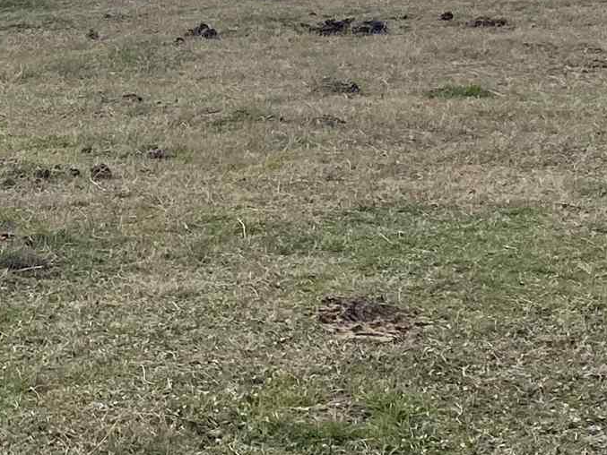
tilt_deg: -8.2
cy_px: 6
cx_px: -136
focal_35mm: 118
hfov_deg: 16.0
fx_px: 2070
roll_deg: +0.6
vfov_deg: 12.4
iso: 32
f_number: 1.8
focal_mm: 4.25
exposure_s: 1/5495
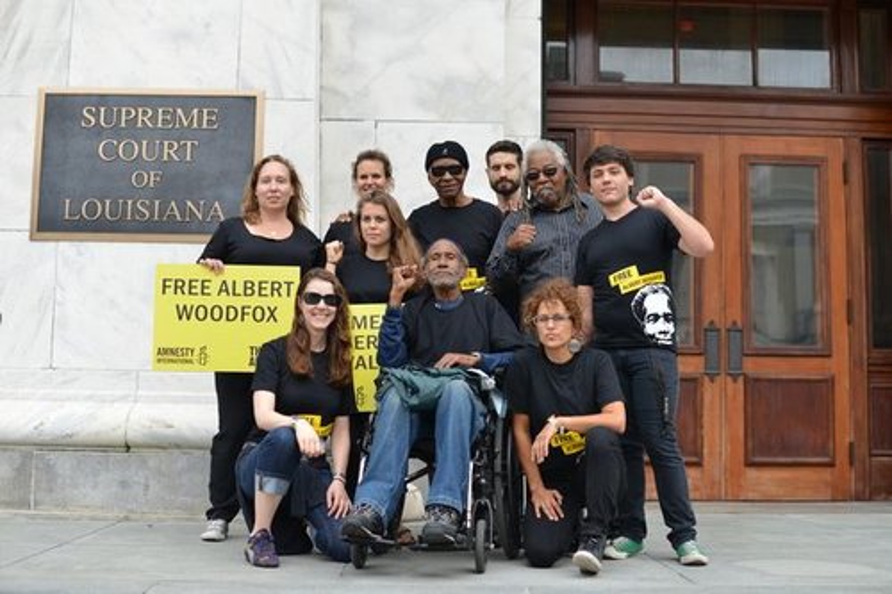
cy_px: 297
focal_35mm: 50
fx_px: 1238
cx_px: 446
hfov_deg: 39.6
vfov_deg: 27.0
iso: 200
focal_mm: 50
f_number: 2.8
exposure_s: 1/640
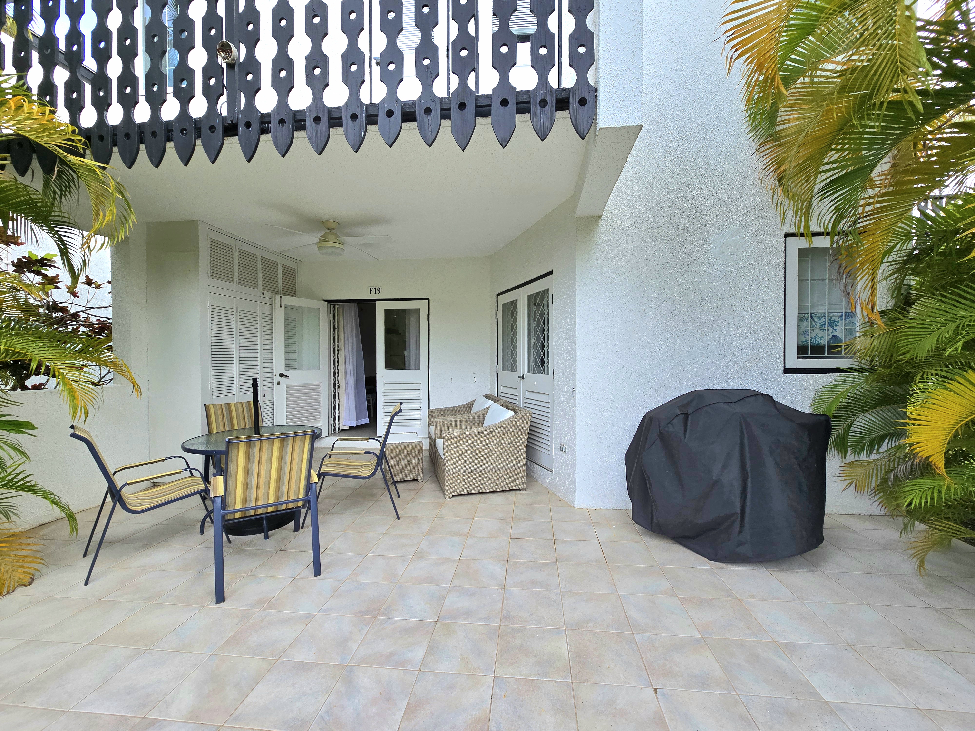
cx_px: 488
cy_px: 366
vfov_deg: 89.9
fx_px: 366
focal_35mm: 13
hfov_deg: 106.2
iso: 50
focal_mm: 2.2
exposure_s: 1/526
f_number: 2.2
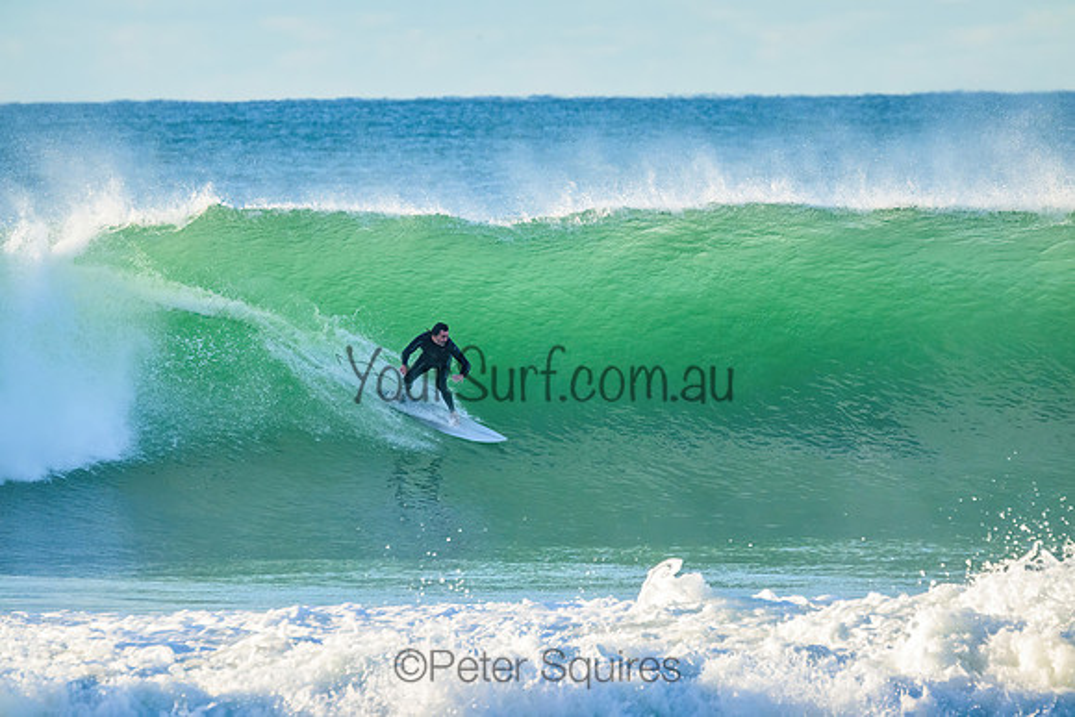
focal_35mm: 530
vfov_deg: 2.6
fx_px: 15829
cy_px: 358
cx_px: 538
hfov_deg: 3.9
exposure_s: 1/1600
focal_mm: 530
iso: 3600
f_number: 11
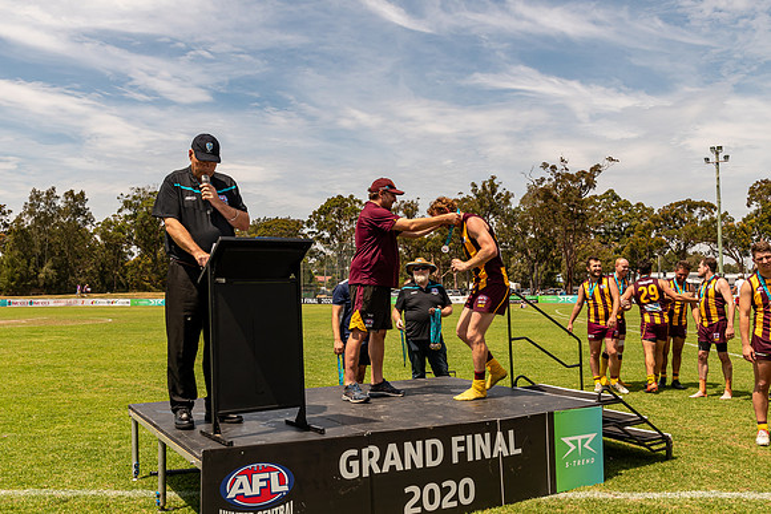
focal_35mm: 33
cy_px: 257
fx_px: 707
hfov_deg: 57.2
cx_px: 386
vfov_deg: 40.0
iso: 200
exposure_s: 1/640
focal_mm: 22
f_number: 8
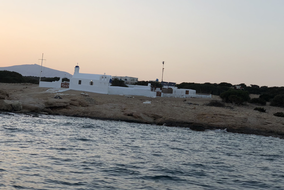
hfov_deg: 28.4
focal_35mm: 71
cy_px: 90
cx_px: 138
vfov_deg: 19.2
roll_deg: -3.3
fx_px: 560
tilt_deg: +1.1
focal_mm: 6
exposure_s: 1/120
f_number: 2.4
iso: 16
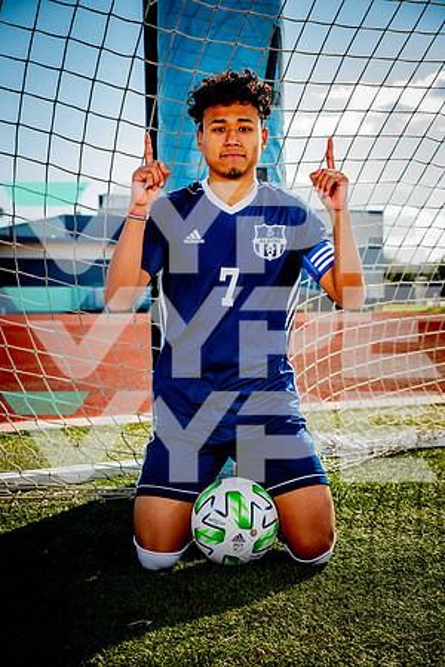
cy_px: 334
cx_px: 222
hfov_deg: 24.2
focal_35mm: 56
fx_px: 1038
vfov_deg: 35.6
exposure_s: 1/320
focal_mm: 56
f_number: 5.6
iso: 125
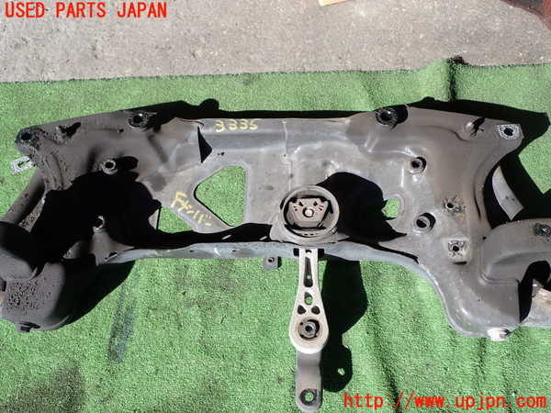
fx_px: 573
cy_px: 206
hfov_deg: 51.4
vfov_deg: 39.7
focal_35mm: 36
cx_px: 276
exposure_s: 1/400
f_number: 3.5
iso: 100
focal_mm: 6.37
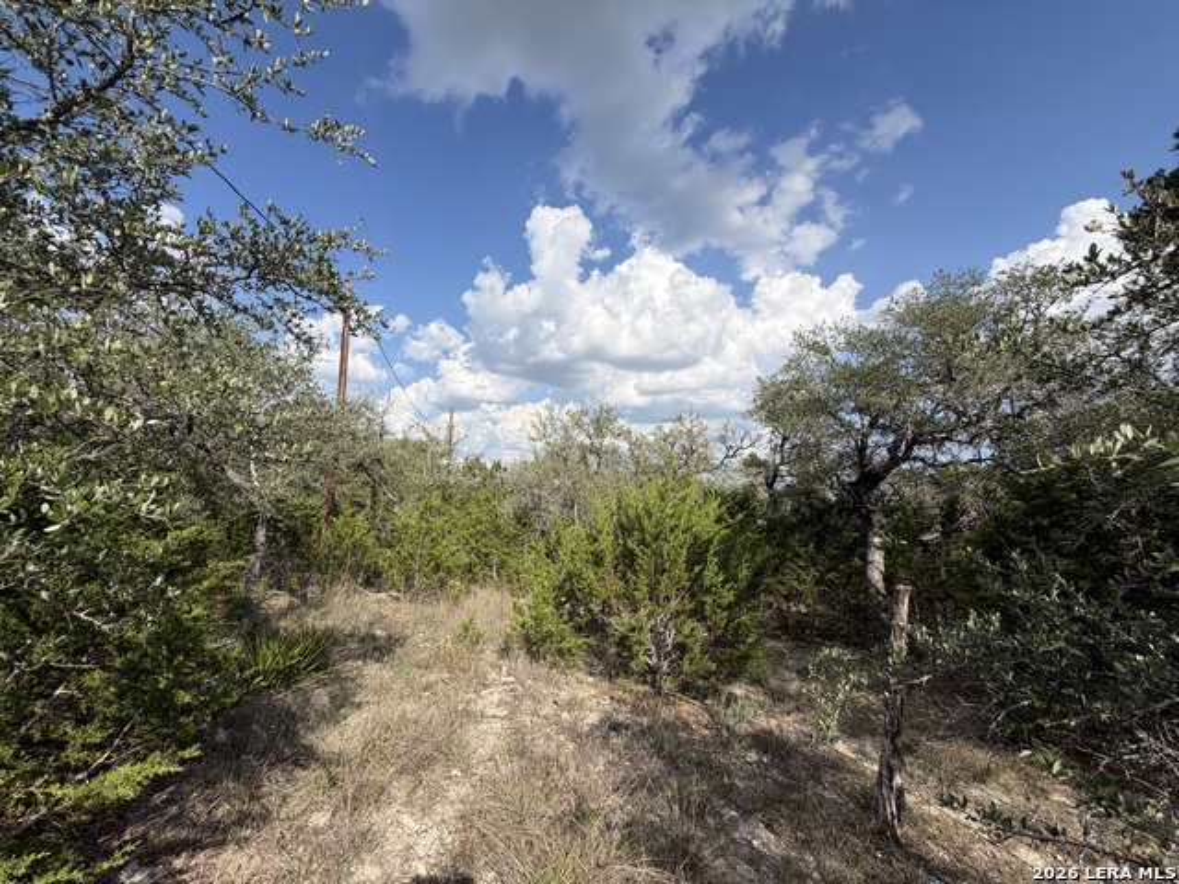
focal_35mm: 14
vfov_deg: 85.7
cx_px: 590
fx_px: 477
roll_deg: -2.0
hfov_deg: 102.1
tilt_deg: +5.4
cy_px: 442
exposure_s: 1/770
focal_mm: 2.22
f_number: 2.2
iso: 20
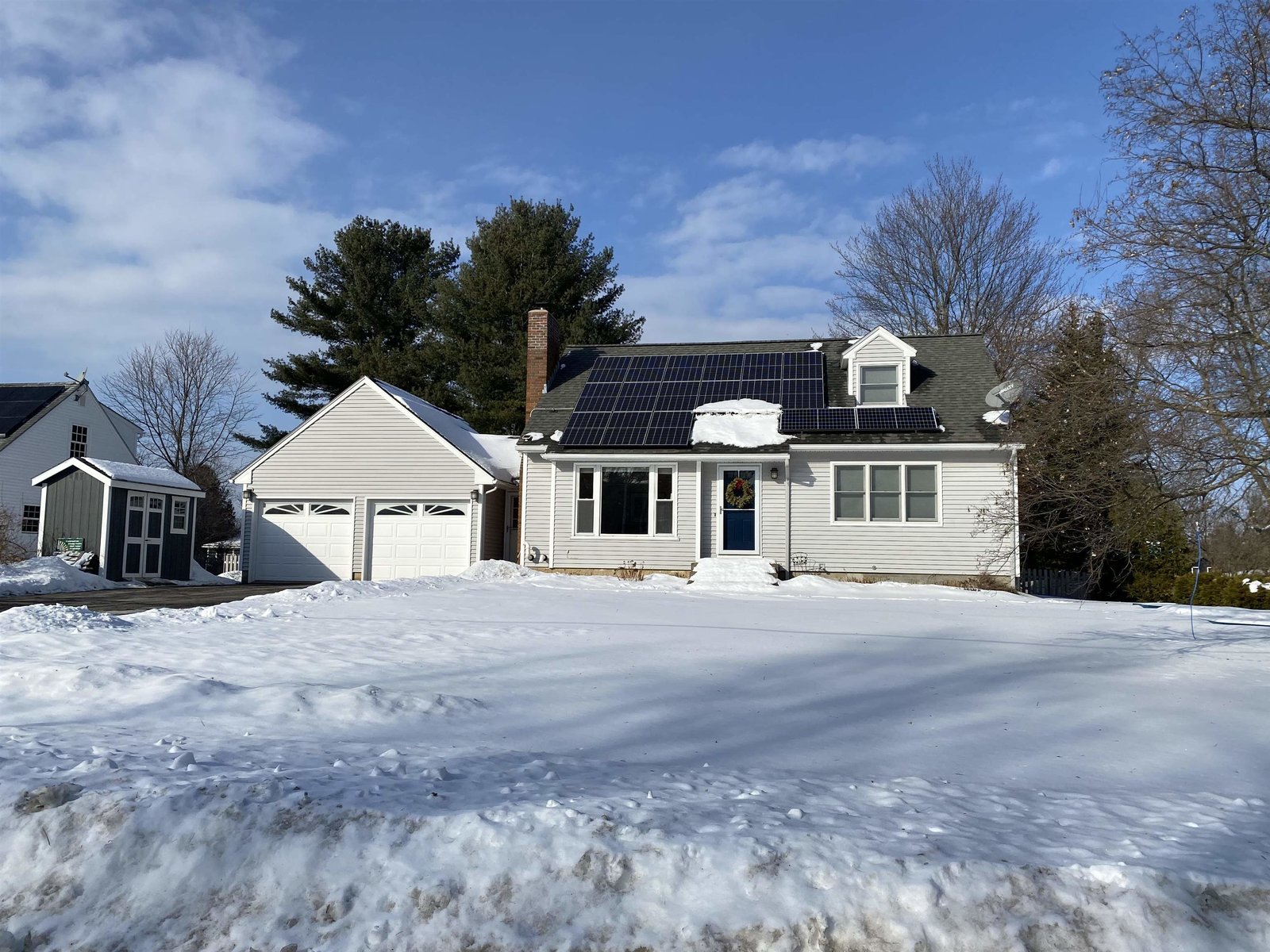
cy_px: 476
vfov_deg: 53.1
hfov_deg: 67.3
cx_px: 635
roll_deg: -0.8
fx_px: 954
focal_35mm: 26
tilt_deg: +5.6
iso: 32
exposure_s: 1/5747
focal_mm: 4.25
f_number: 1.8
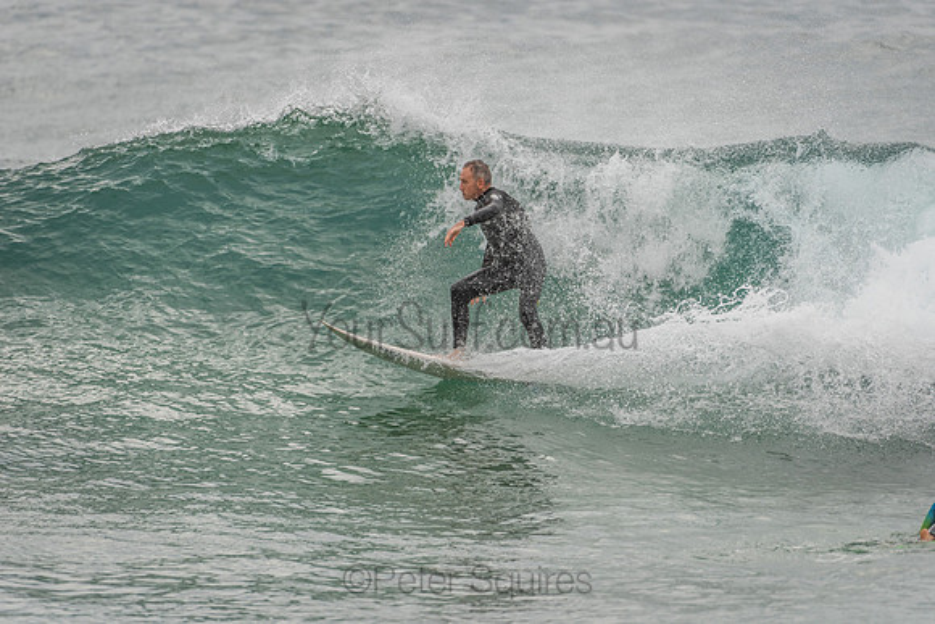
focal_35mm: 500
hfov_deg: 4.1
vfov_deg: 2.8
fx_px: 12989
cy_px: 312
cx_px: 468
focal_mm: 500
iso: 320
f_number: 5.6
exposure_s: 1/2000
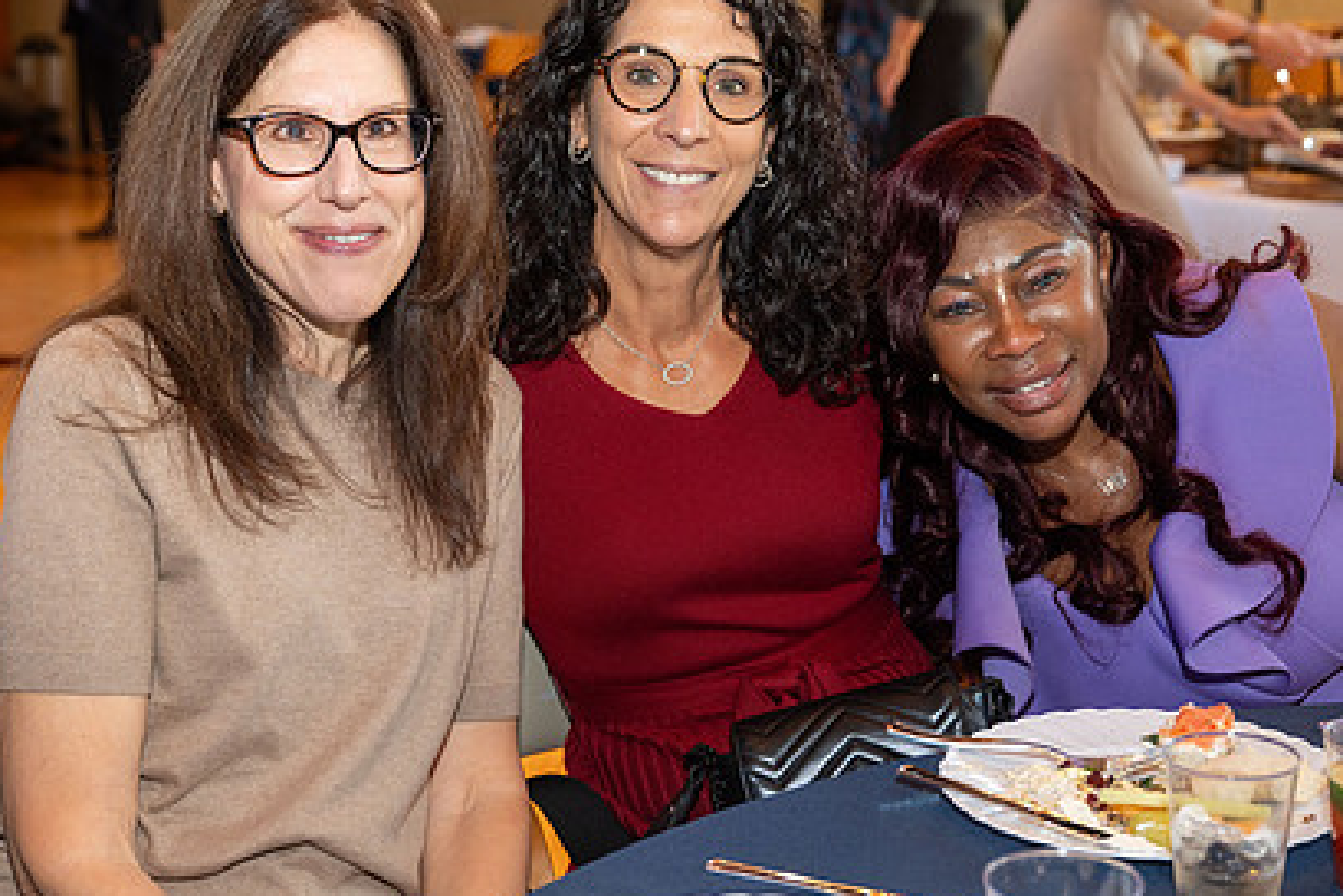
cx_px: 601
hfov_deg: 32.8
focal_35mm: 61
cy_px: 422
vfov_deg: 22.3
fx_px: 2276
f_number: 4
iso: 800
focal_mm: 43
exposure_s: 1/160
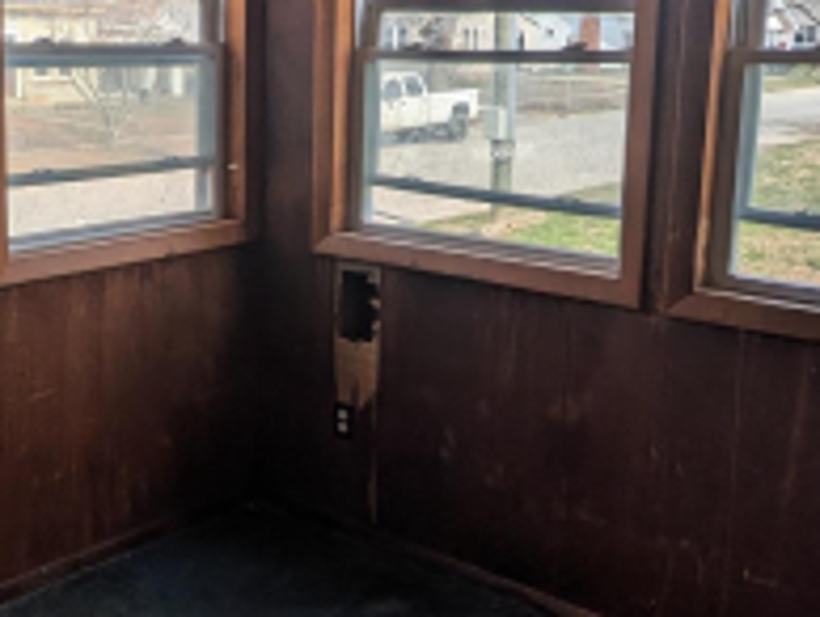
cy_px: 203
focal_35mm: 41
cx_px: 203
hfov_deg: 44.2
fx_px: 972
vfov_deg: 34.9
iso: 47
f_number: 1.7
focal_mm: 2.02
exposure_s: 1/976
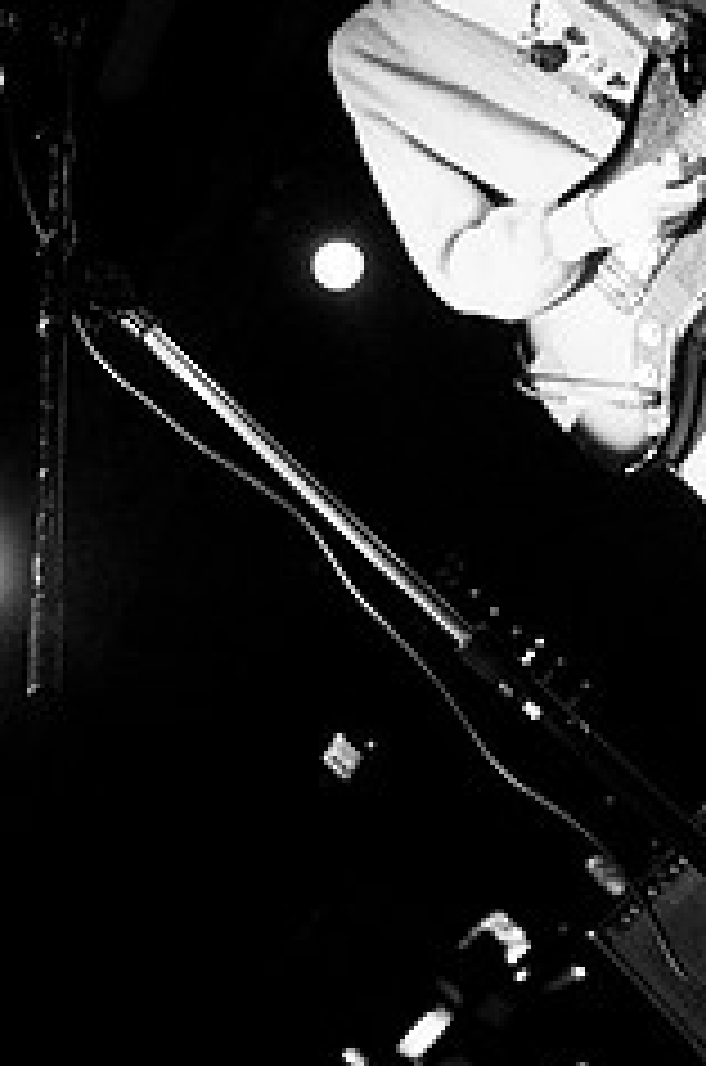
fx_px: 1684
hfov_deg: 23.6
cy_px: 549
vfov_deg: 35.1
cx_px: 416
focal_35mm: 57
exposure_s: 1/40
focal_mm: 20
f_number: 2.8
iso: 800
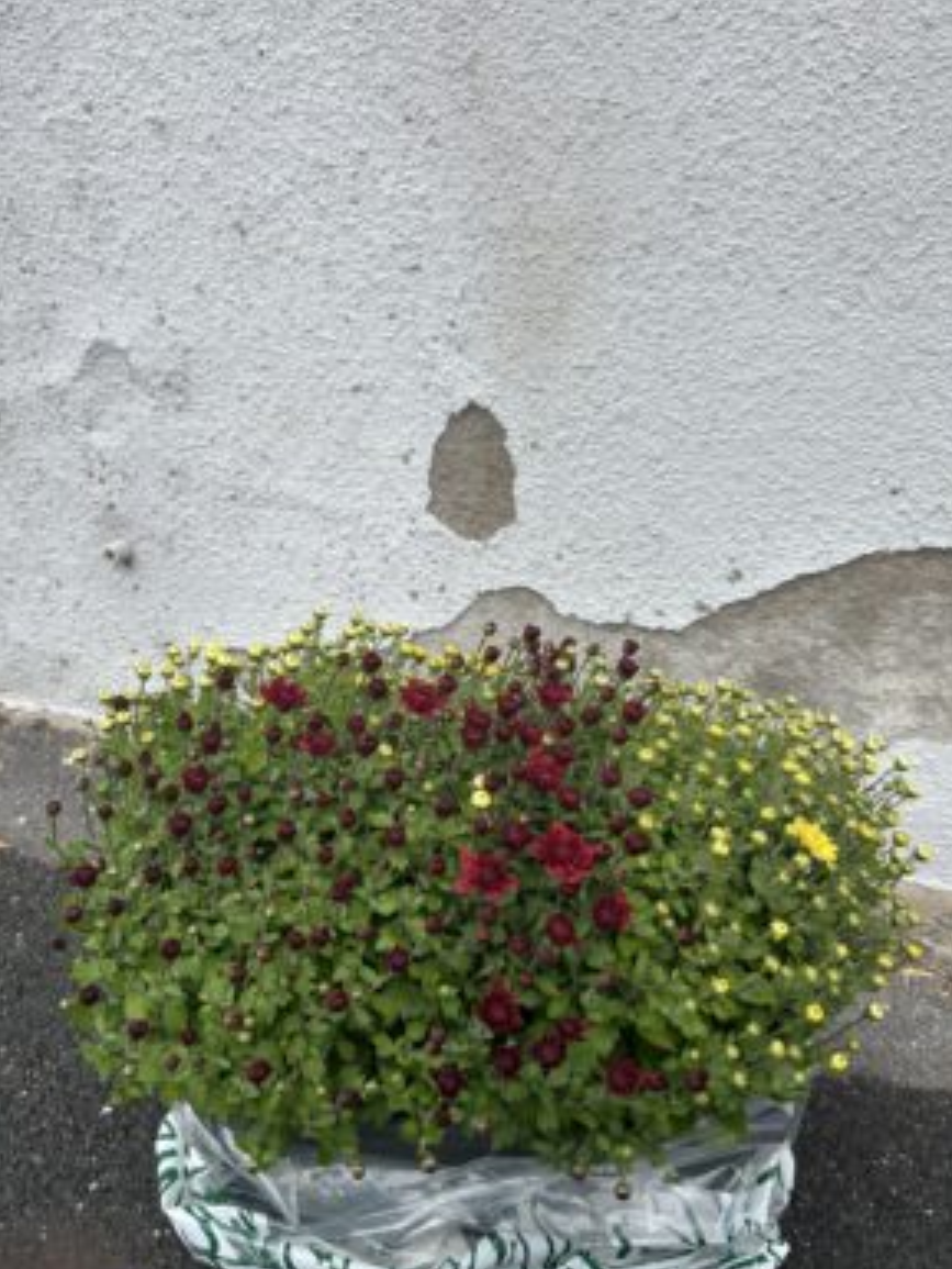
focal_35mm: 27
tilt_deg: -24.8
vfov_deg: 65.3
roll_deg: -3.3
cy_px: 649
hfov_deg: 51.4
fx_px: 990
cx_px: 488
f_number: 1.5
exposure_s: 1/1112
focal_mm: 5.7
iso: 50
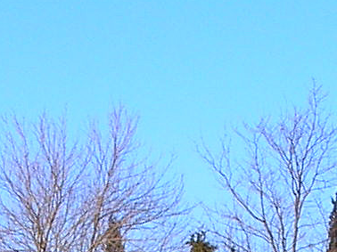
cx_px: 173
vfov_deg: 6.5
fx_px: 2121
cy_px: 579
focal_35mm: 218
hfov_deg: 9.1
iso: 50
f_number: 3.7
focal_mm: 6
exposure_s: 1/196
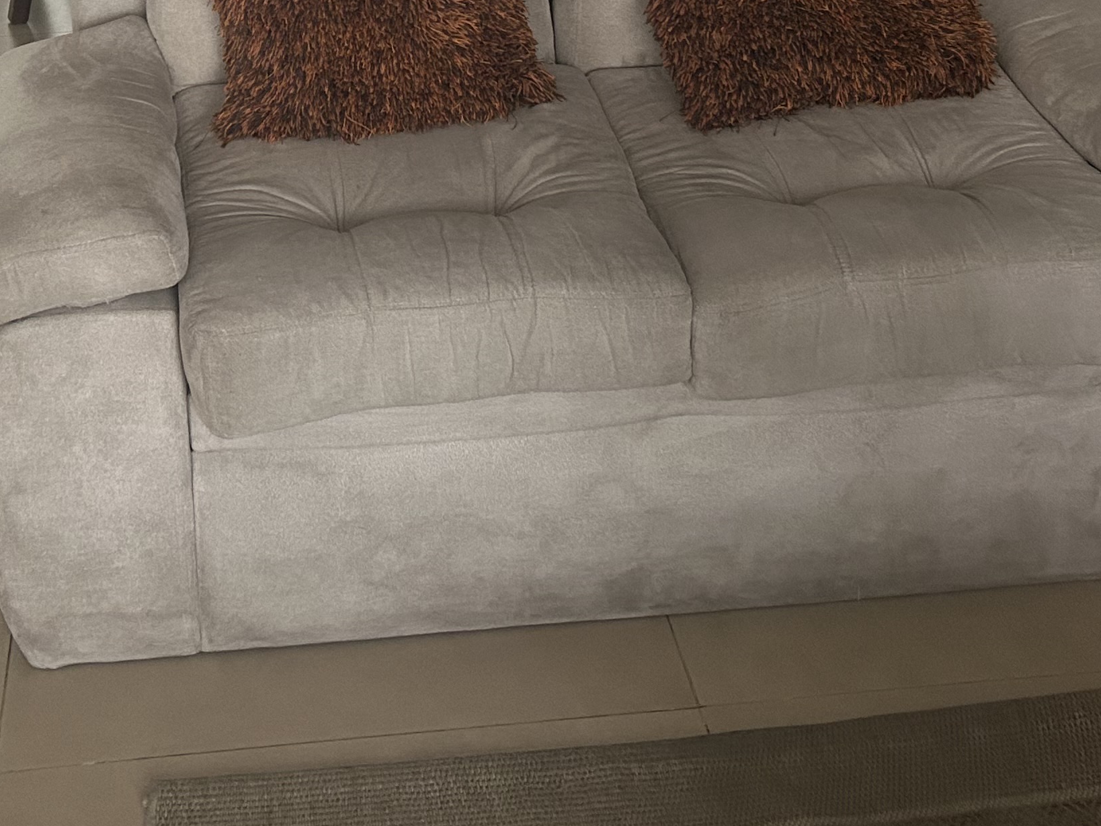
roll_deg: +2.9
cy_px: -173
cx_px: 384
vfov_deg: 21.3
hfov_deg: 30.1
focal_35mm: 64
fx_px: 2036
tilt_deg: -15.4
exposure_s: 1/60
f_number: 1.5
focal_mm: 5.7
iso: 320
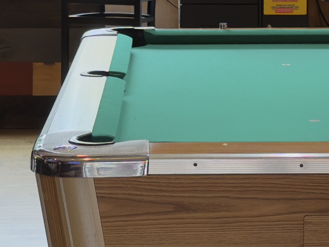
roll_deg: +0.5
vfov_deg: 9.2
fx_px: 1520
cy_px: -26
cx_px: 190
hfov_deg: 12.3
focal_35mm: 160
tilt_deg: -4.3
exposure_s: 1/124
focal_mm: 6.76
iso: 125
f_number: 1.78
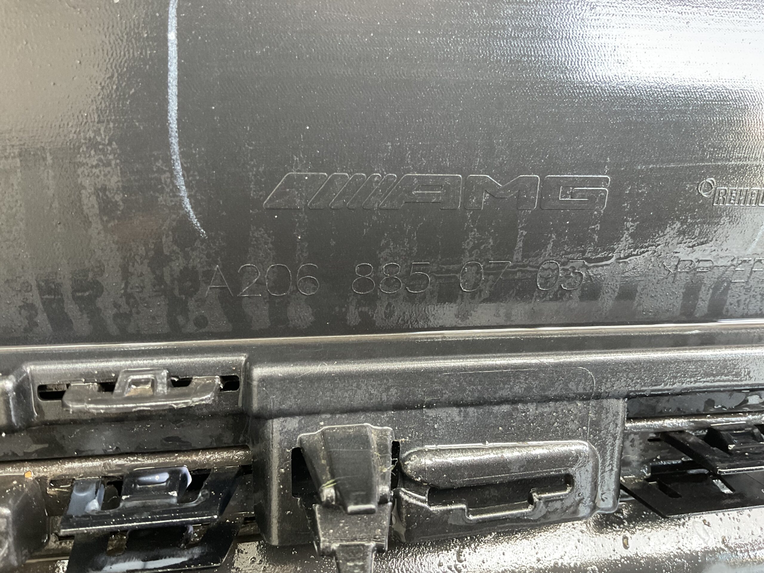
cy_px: 286
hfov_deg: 61.7
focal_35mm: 29
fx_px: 640
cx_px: 382
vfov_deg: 48.2
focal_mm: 3
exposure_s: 1/33
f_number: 1.8
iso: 200
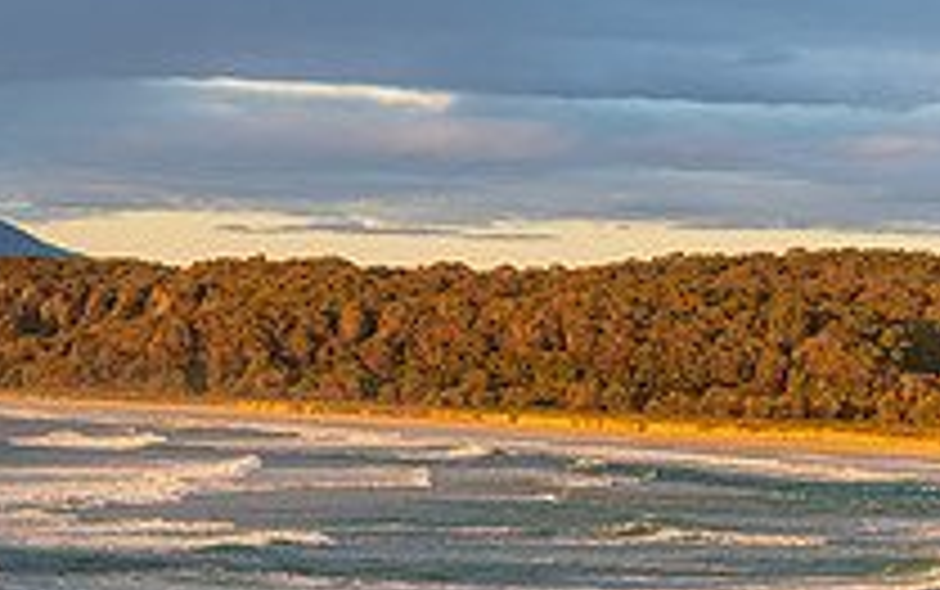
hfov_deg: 10.4
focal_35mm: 198
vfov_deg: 6.6
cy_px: 777
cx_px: -117
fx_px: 5076
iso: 100
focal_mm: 70
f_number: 8
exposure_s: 1/30
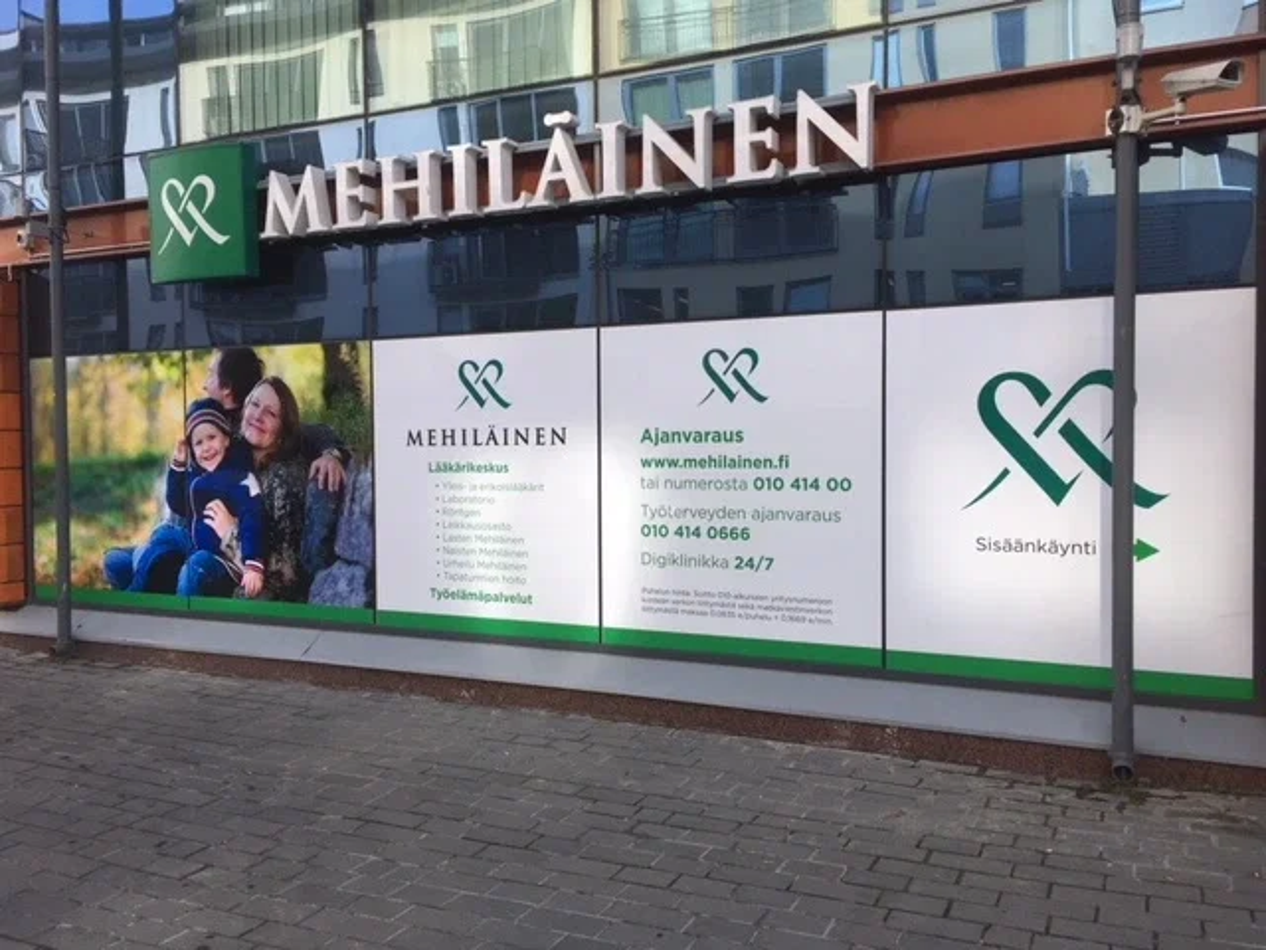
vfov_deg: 48.2
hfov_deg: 61.7
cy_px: 475
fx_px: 1061
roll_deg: -0.5
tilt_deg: -0.4
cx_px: 633
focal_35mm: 29
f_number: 2.2
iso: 25
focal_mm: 4.15
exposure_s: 1/493
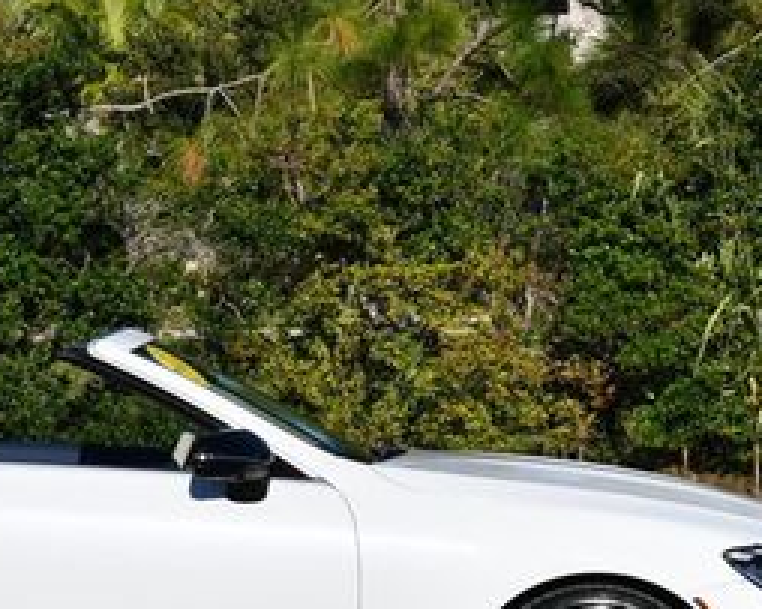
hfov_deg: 9.7
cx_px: 51
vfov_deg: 7.8
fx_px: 4486
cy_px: 348
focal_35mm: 199
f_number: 9
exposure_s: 1/320
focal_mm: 42
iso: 100
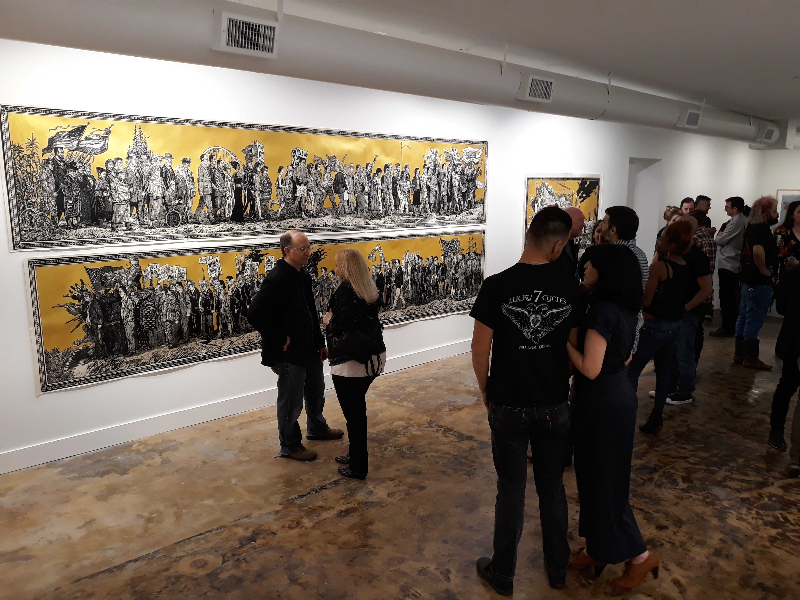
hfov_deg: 65.3
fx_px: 624
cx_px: 400
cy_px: 300
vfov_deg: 51.4
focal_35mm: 27
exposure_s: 1/50
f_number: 1.7
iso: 100
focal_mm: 3.71
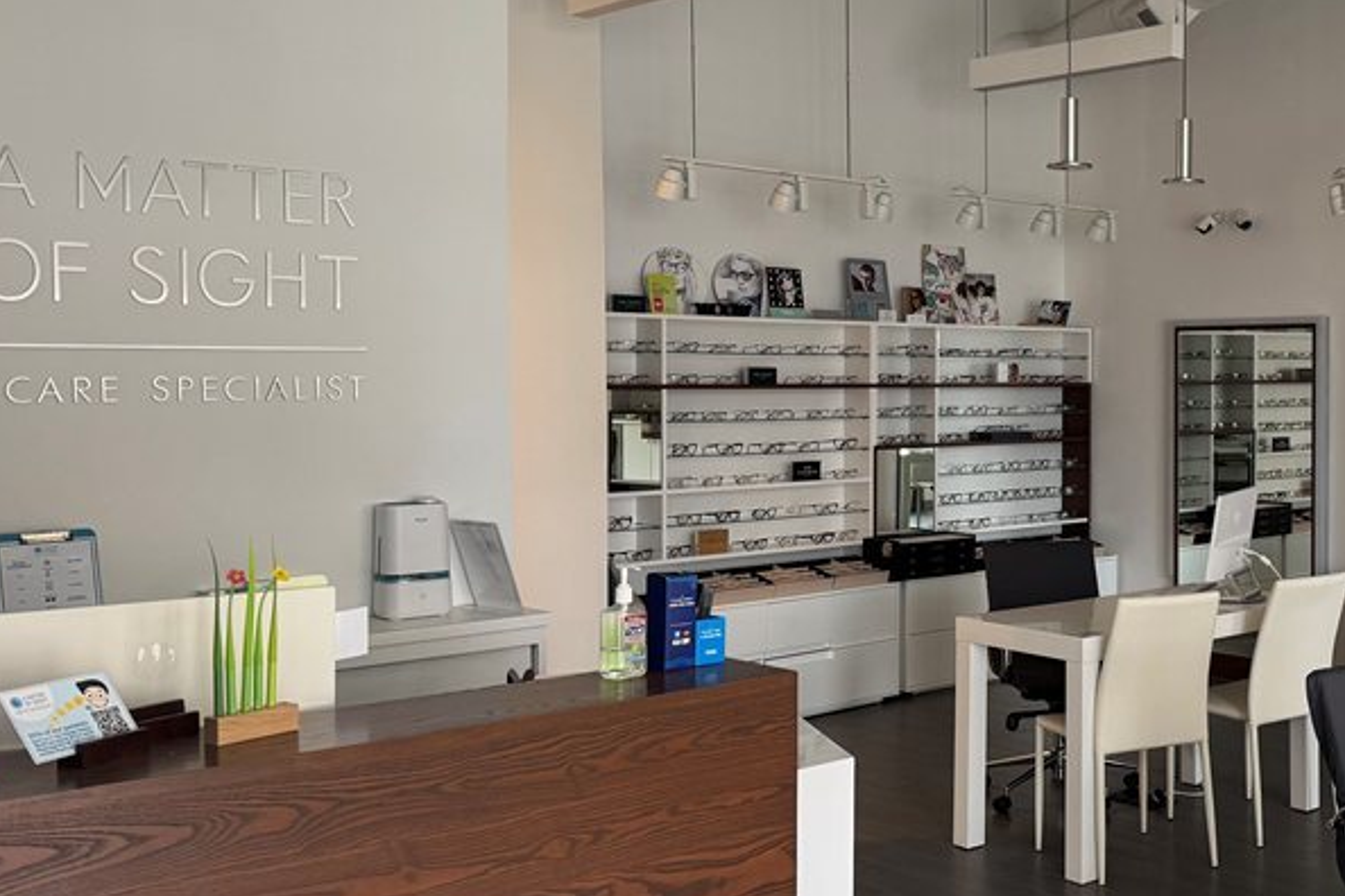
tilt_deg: -2.5
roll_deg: -0.4
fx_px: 1606
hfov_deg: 43.1
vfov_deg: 31.2
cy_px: 425
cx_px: 1100
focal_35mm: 43
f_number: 1.78
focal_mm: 6.76
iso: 125
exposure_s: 1/60
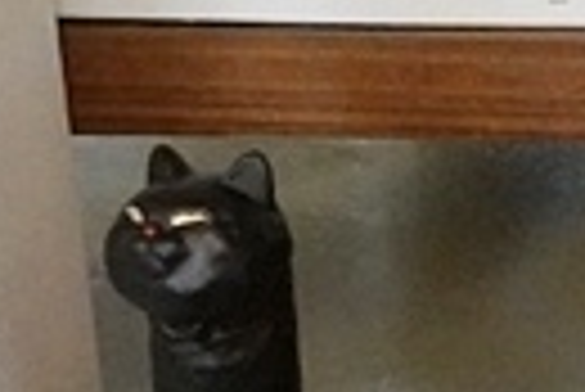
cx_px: 1143
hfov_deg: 10.3
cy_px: 56
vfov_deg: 7.4
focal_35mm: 185
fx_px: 3010
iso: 2000
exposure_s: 1/30
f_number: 5.6
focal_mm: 9
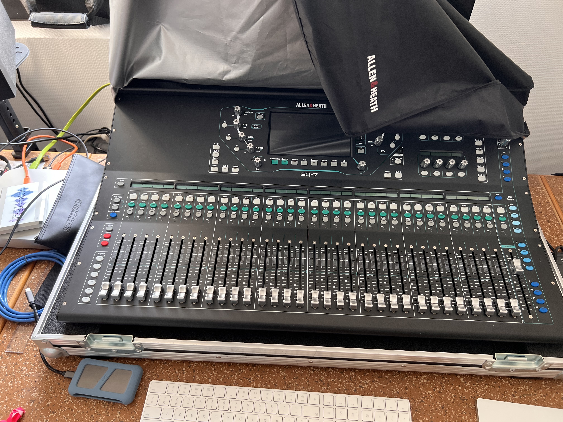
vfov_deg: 53.1
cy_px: 211
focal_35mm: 26
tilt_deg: -49.3
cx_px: 282
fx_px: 423
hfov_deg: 67.3
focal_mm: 5.7
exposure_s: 1/60
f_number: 1.5
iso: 160
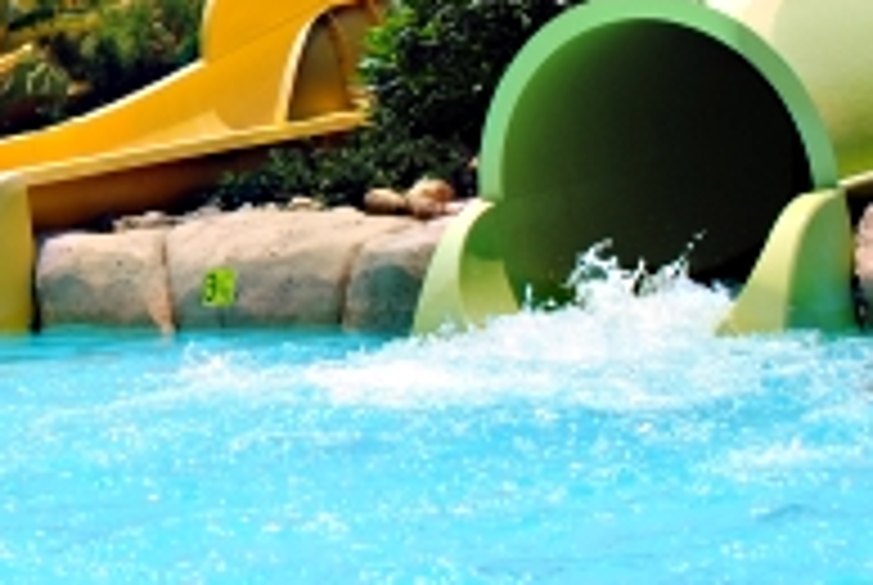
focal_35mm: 135
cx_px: -225
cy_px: -238
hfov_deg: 14.6
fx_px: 3268
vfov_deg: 10.0
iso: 100
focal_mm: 29
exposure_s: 1/320
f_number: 9
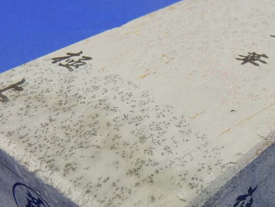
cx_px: 197
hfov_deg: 36.2
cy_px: 137
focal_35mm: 52
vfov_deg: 27.9
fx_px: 413
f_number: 3.7
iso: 125
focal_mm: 4.5
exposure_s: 1/100
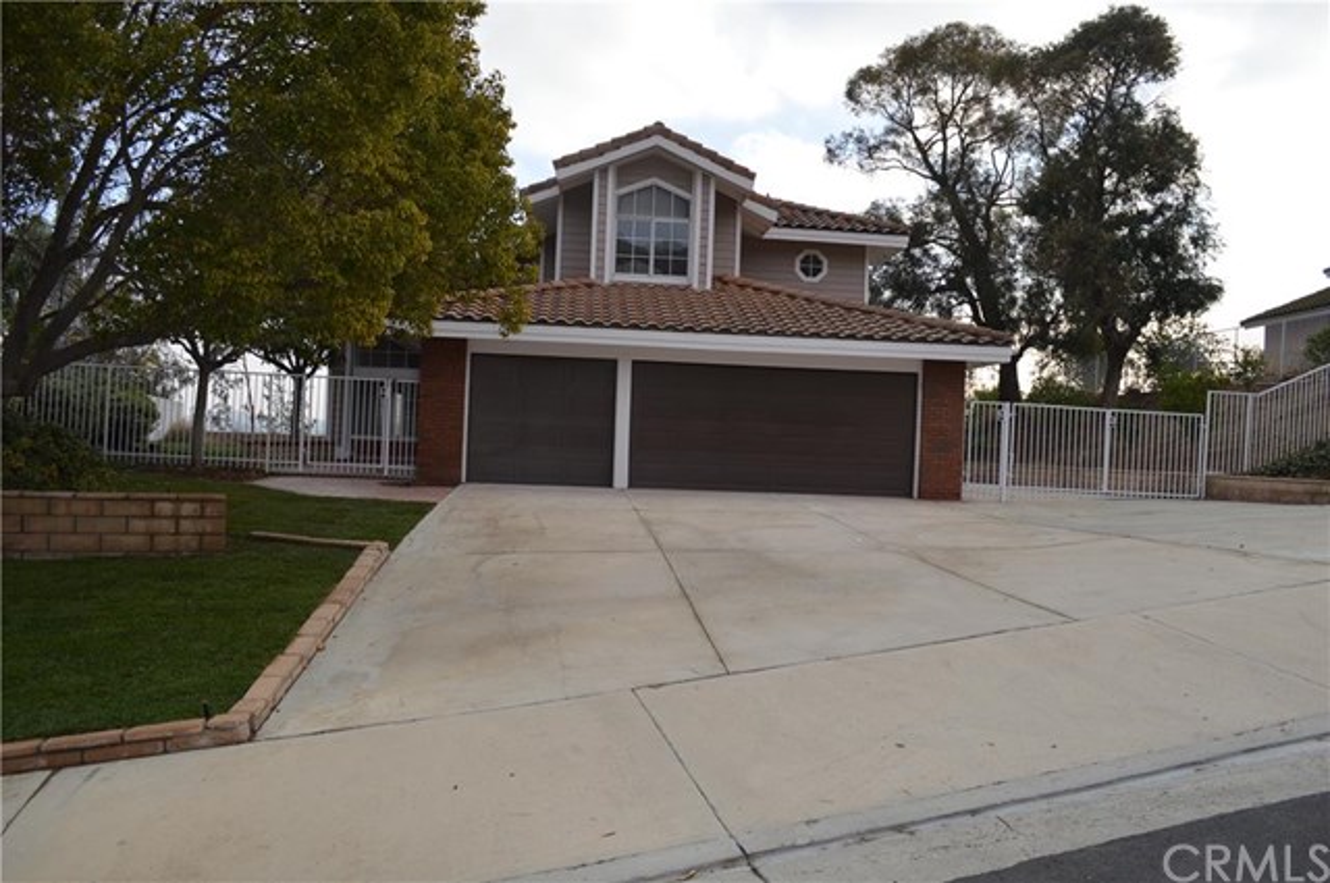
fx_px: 996
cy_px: 442
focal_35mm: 27
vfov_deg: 47.8
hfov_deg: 67.4
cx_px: 665
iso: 100
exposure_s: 1/200
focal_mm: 18
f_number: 5.6
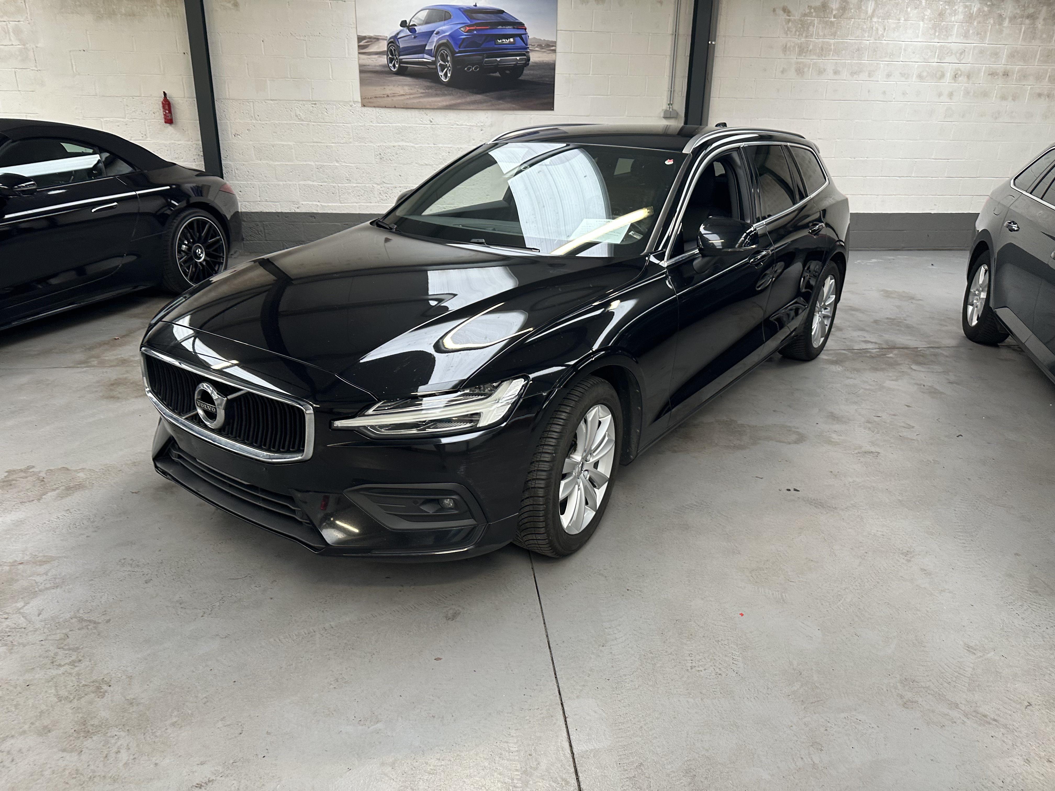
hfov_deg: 71.6
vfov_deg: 56.8
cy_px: 396
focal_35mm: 24
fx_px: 731
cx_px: 528
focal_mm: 6.86
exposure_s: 1/100
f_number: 1.78
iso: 160
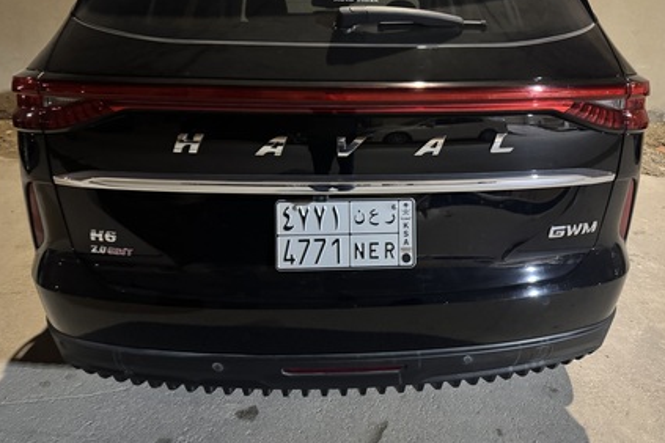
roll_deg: -1.0
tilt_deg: -17.9
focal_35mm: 27
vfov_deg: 47.7
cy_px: 185
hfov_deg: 67.3
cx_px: 358
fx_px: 499
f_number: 1.78
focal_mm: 6.76
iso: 1600
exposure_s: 1/30
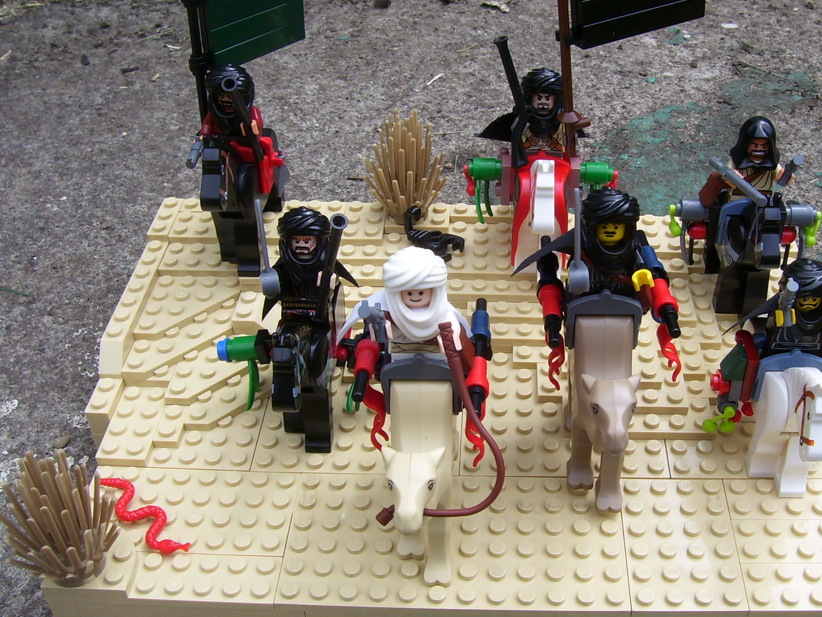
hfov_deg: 45.6
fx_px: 974
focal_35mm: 41
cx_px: 485
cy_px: 285
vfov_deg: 35.1
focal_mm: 5.6
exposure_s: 1/250
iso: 80
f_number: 4.8
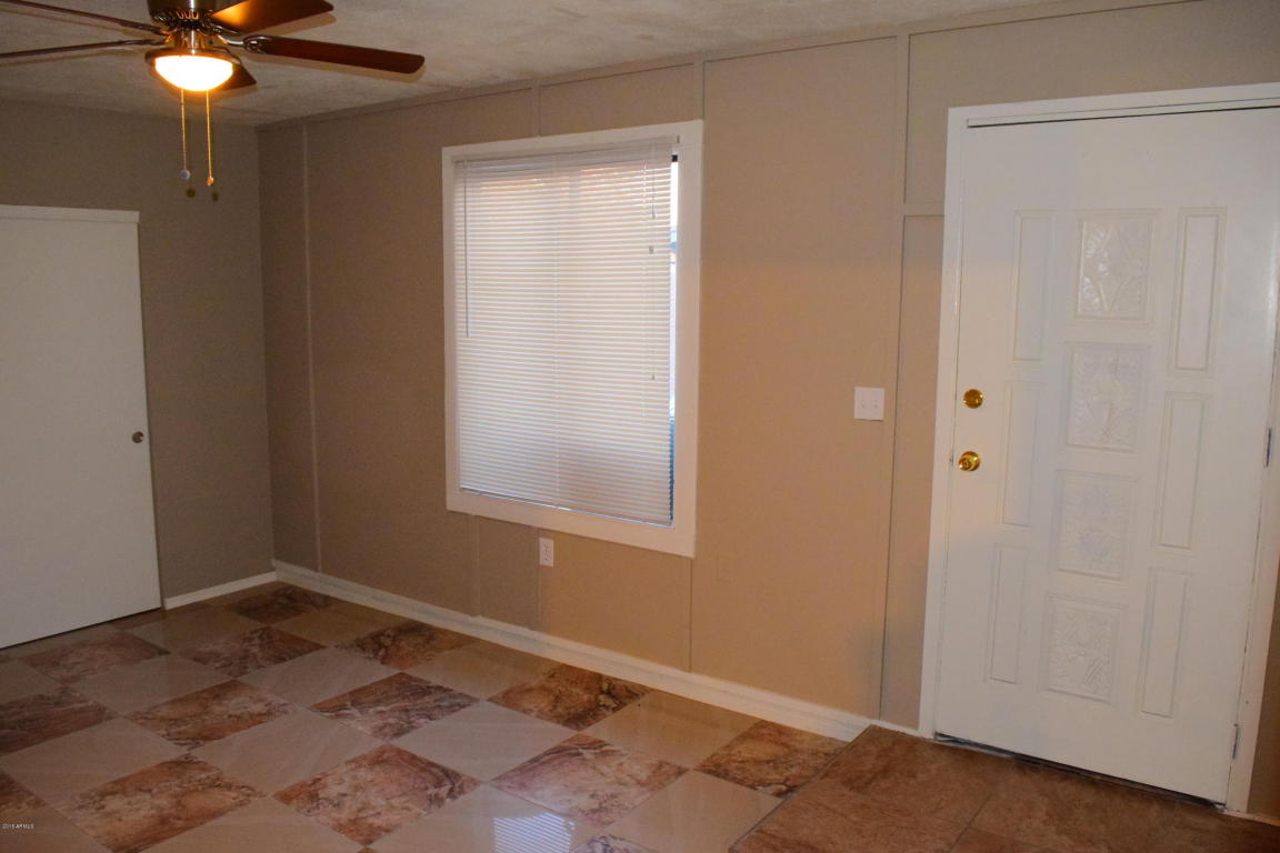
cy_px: 426
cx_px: 640
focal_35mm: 27
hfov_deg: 67.4
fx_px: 960
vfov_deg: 47.9
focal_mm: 18
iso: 4000
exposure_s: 1/60
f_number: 5.6
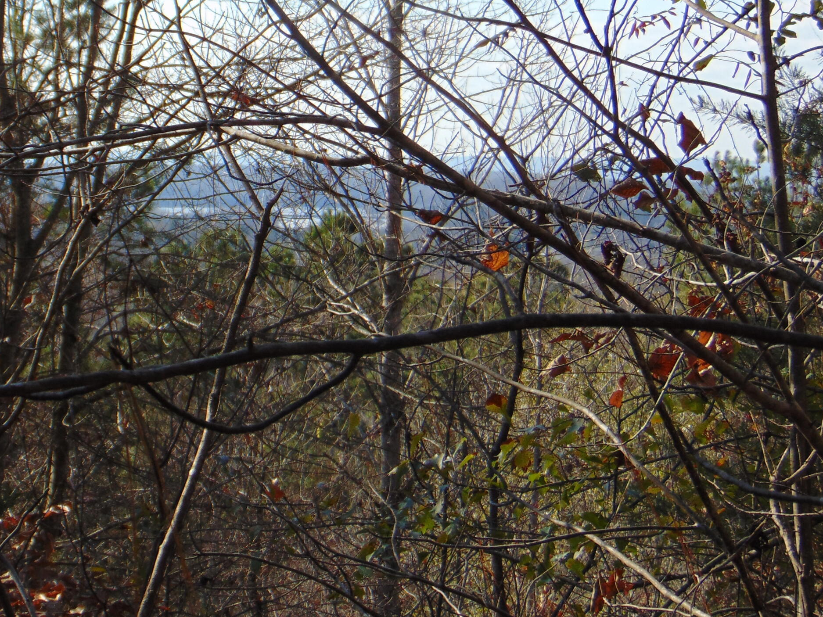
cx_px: 248
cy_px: 147
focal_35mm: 96
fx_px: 2282
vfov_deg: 15.3
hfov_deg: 20.3
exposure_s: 1/640
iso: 80
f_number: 3.6
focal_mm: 10.8
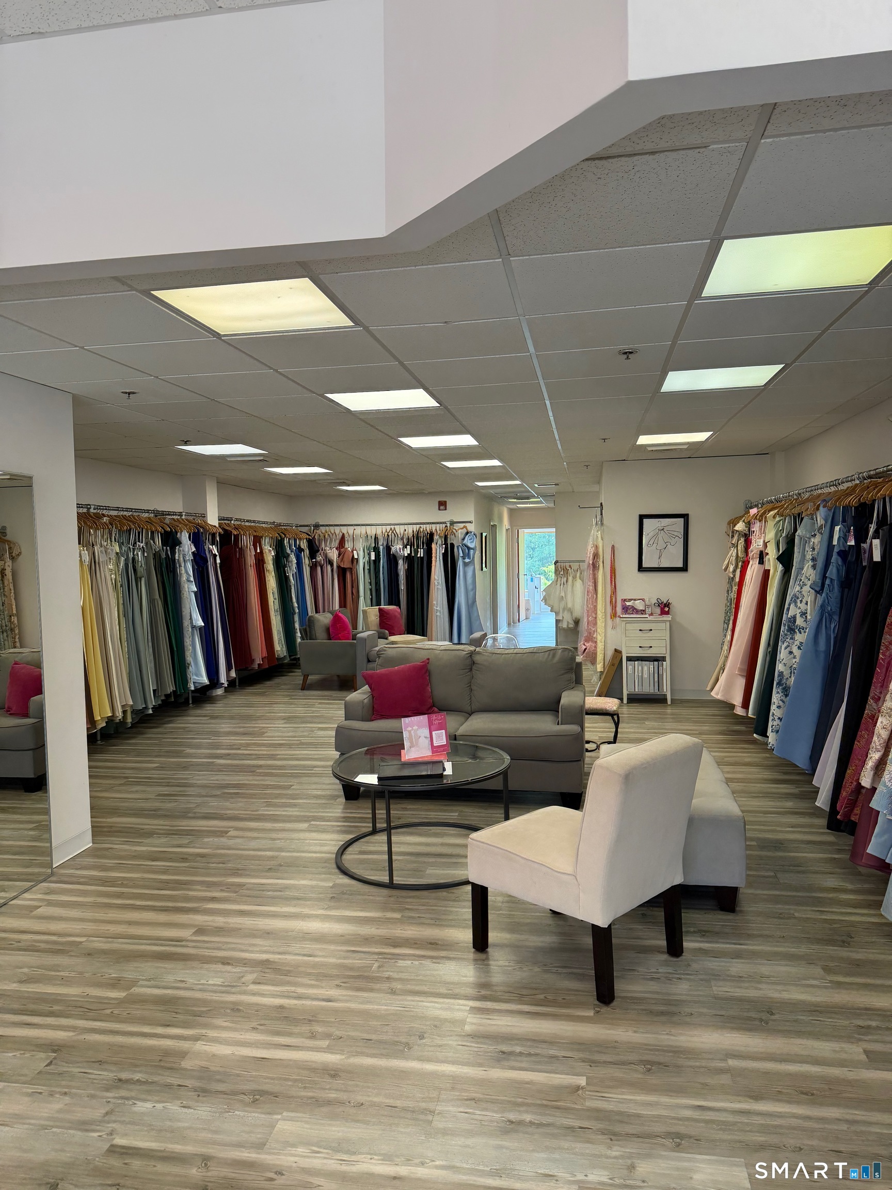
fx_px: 825
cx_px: 446
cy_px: 595
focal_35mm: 24
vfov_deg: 71.6
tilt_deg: -1.6
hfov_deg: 56.8
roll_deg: +0.8
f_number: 1.78
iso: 160
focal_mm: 6.76
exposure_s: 1/217
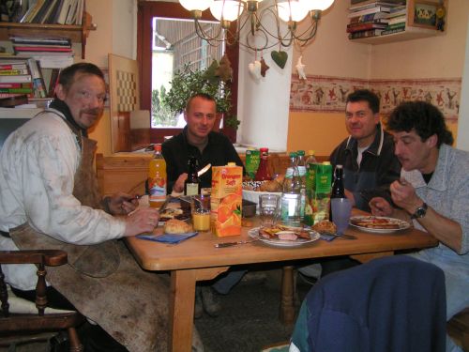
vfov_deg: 37.7
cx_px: 234
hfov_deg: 49.0
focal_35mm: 38
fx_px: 515
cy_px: 176
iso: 200
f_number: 2.8
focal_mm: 5.8
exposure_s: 1/40
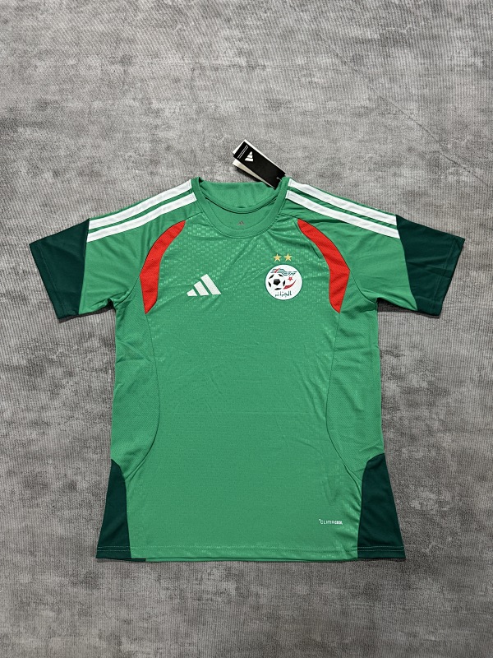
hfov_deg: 56.8
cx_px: 246
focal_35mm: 24
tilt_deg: -79.1
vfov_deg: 71.6
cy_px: 329
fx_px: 456
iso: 250
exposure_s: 1/50
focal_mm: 6.76
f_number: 1.78
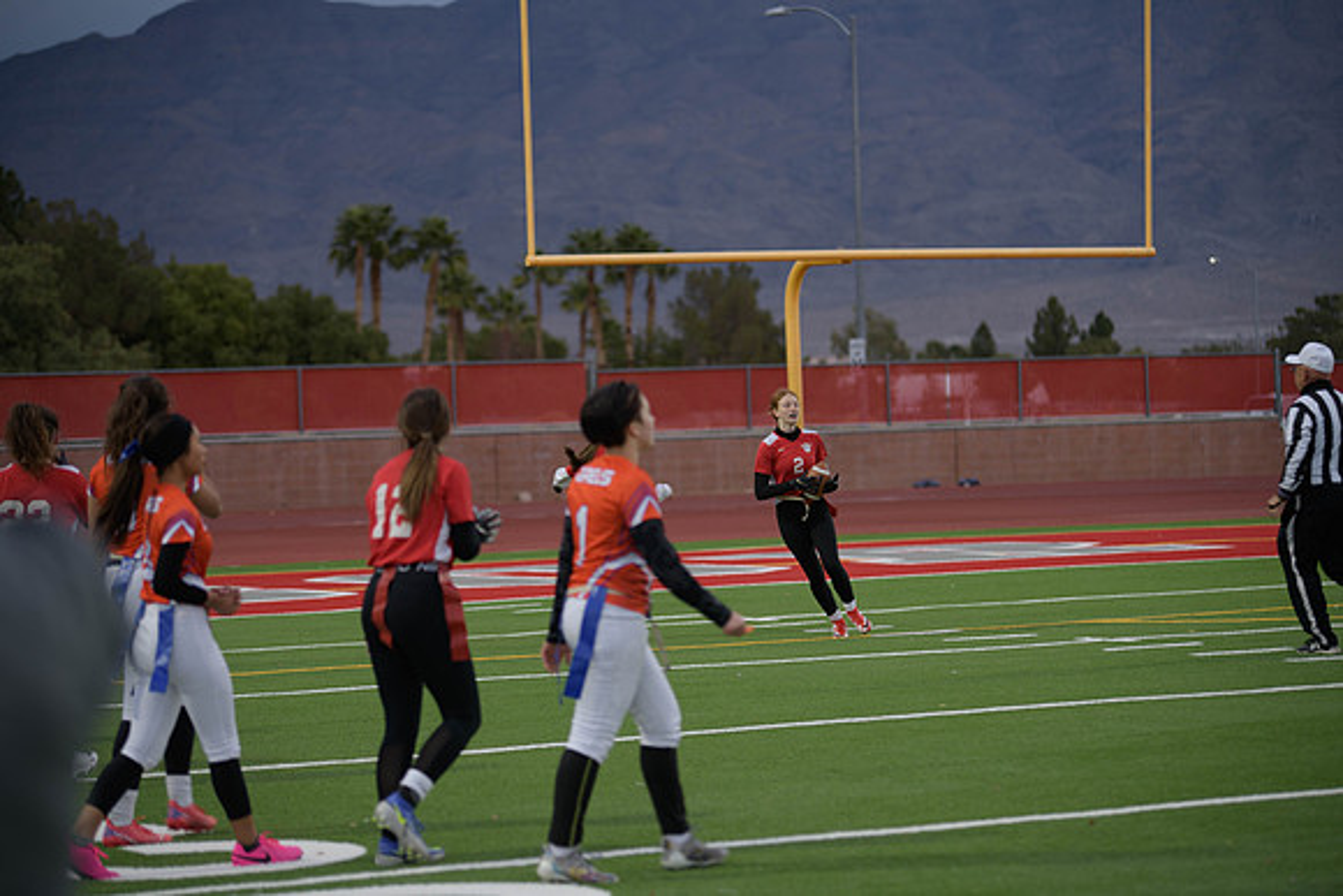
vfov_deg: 11.4
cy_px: 448
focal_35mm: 120
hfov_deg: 17.1
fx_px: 4478
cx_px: 672
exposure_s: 1/200
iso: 200
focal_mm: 120
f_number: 2.8
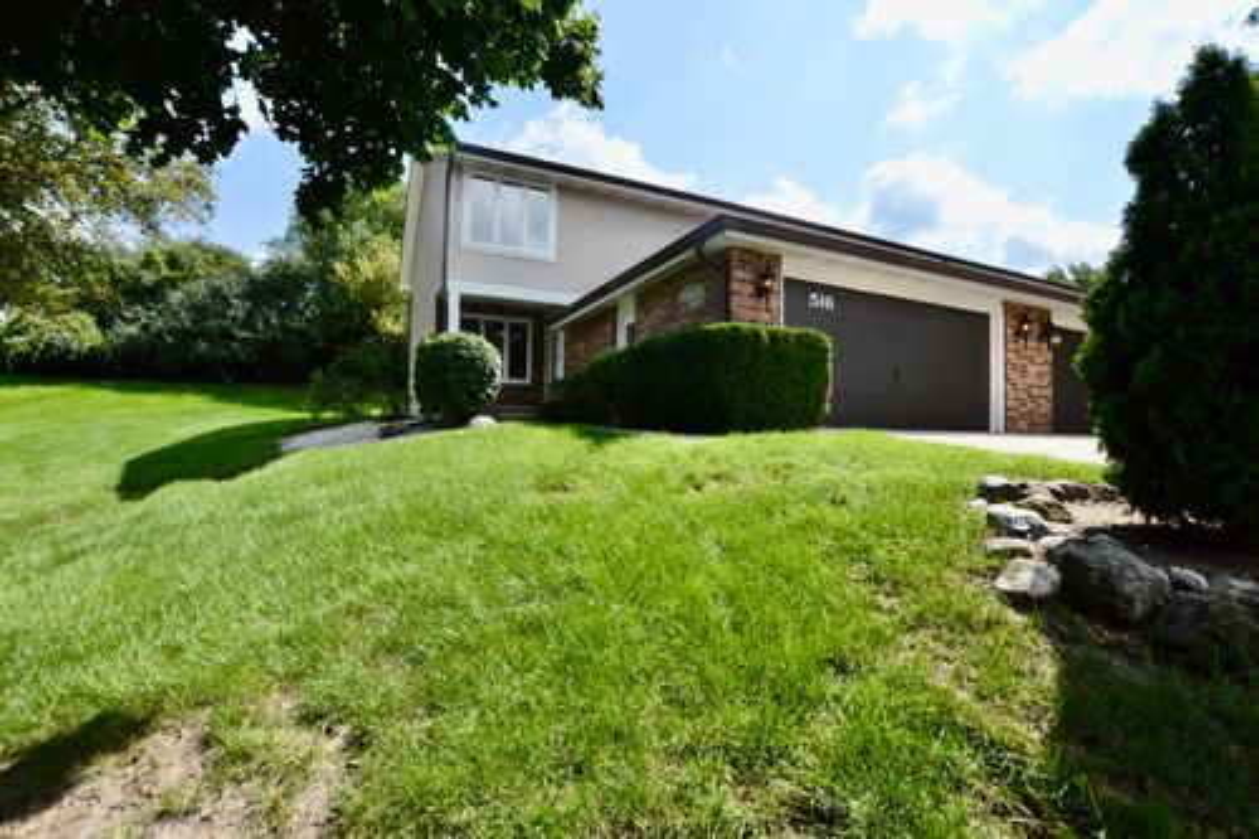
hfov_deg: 100.4
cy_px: 420
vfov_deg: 77.3
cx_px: 630
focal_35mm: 15
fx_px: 524
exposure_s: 1/250
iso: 100
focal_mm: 10
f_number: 8
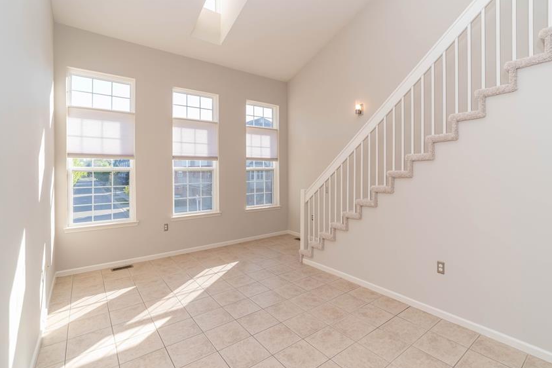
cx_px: 291
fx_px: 261
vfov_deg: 70.3
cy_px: 169
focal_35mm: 17
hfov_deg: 93.2
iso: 640
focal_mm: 14
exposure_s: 1/250
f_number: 8
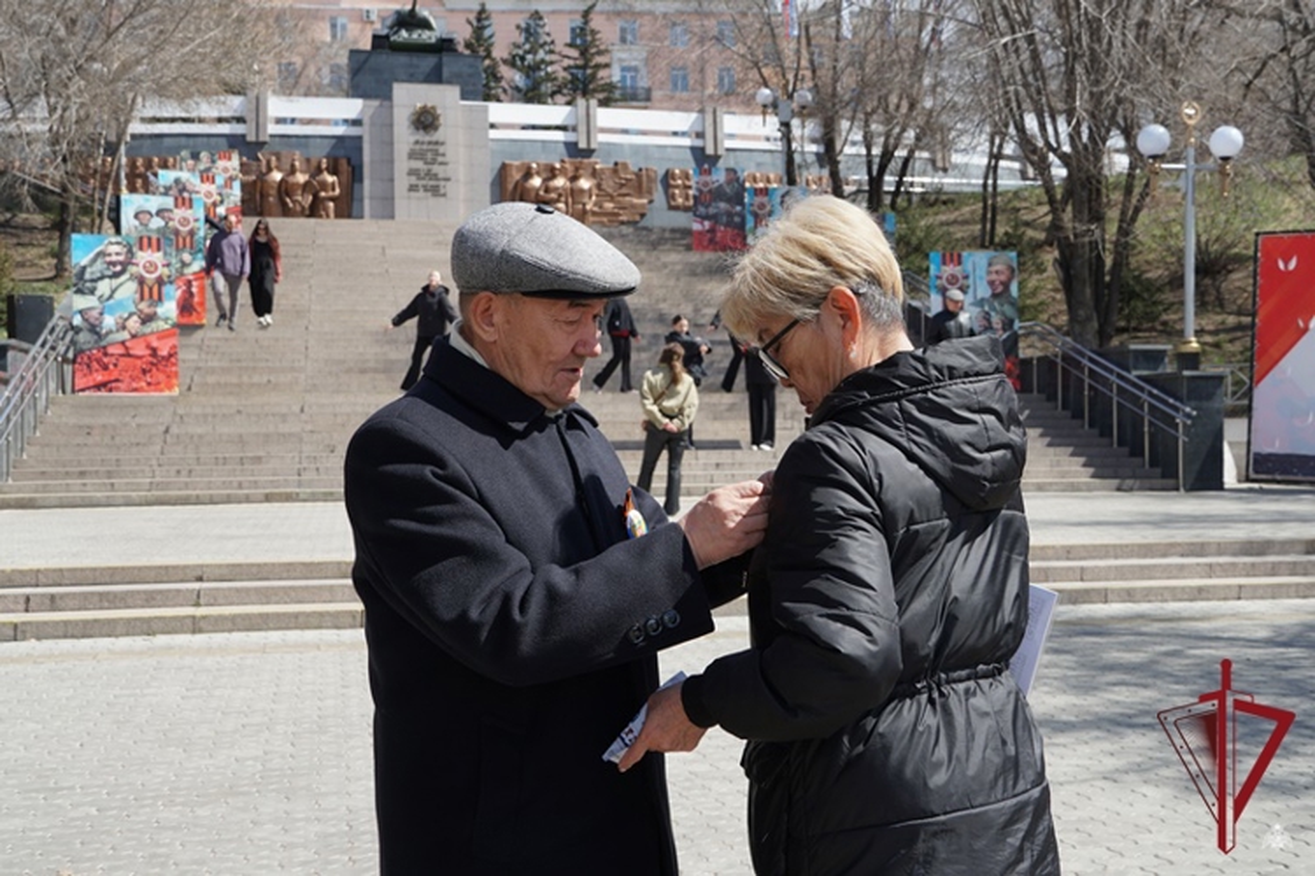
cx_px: 658
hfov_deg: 45.0
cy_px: 438
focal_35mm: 44
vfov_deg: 30.8
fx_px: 1589
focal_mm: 29
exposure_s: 1/250
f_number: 6.3
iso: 100
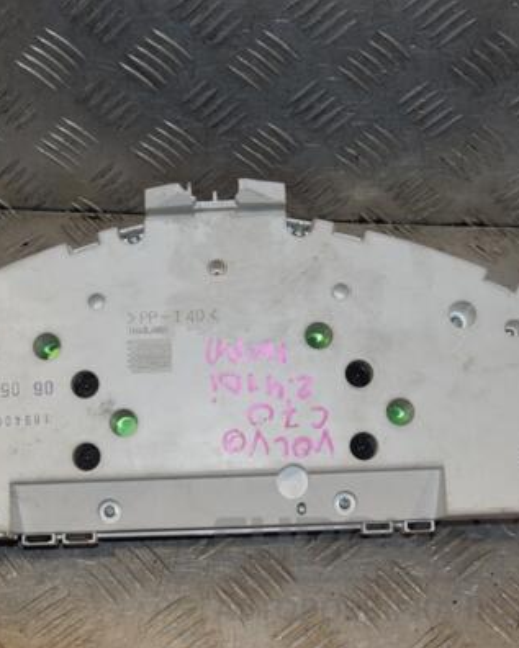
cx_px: 183
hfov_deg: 23.8
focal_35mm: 64
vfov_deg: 29.6
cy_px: 324
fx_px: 1228
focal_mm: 30
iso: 800
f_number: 14
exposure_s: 1/200
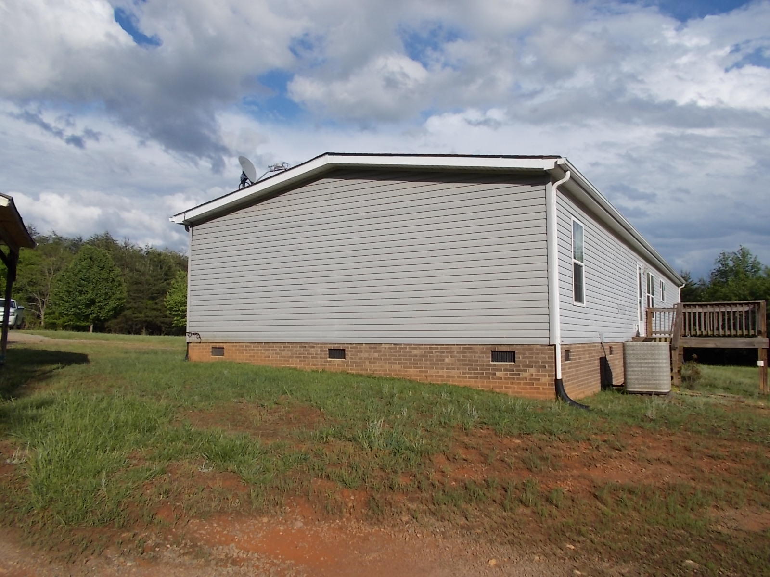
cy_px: 288
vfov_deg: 53.1
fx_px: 578
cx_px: 385
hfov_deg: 67.3
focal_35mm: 26
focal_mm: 4.6
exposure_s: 1/250
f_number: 8
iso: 80
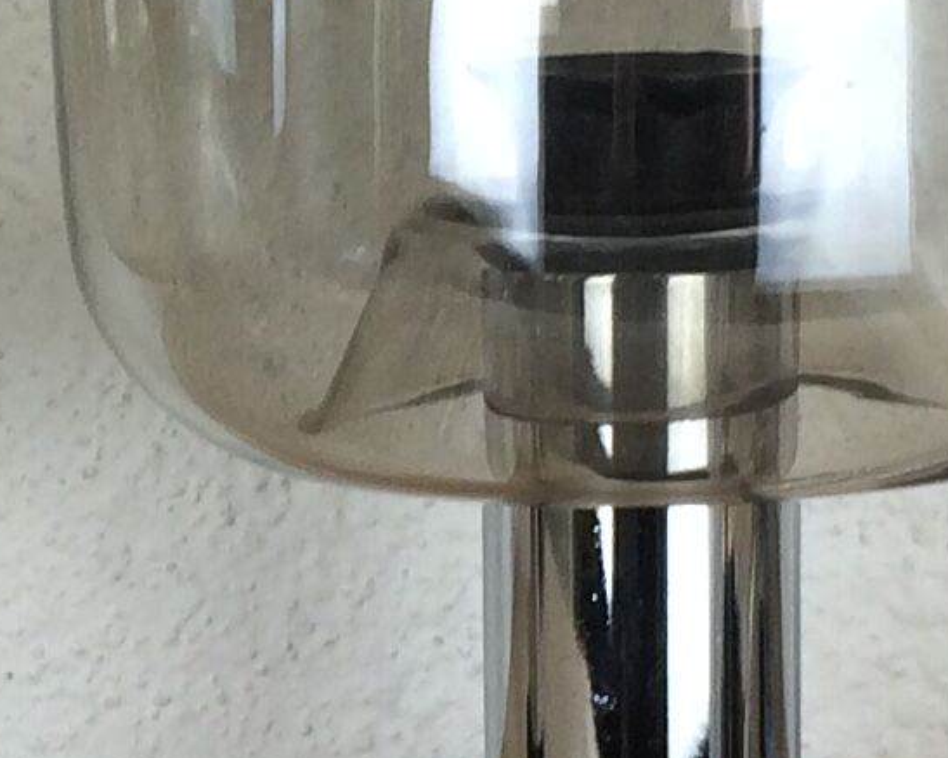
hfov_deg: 11.3
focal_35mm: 169
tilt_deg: -17.6
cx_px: 29
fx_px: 4739
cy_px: 324
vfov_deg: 9.1
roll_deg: -1.7
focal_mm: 4.15
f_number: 2.2
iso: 64
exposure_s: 1/100
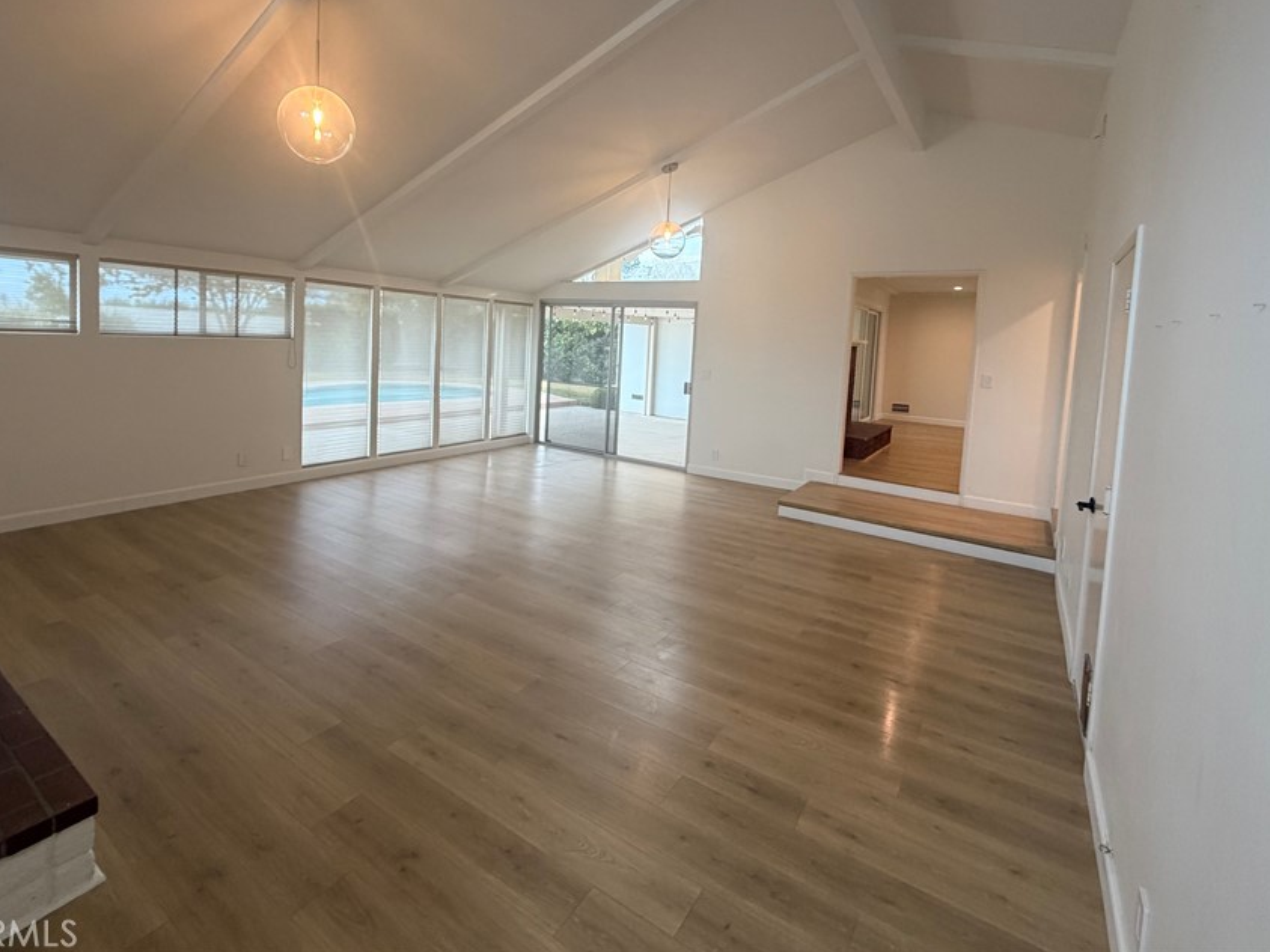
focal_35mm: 17
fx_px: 624
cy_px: 377
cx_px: 589
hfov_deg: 90.9
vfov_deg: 73.8
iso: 320
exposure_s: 1/121
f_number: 2.2
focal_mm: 2.22
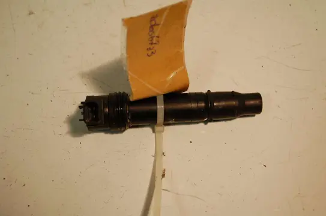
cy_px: 108
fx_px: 407
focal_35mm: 45
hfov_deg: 43.7
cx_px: 163
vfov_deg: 29.8
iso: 400
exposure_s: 1/60
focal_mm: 30
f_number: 4.8
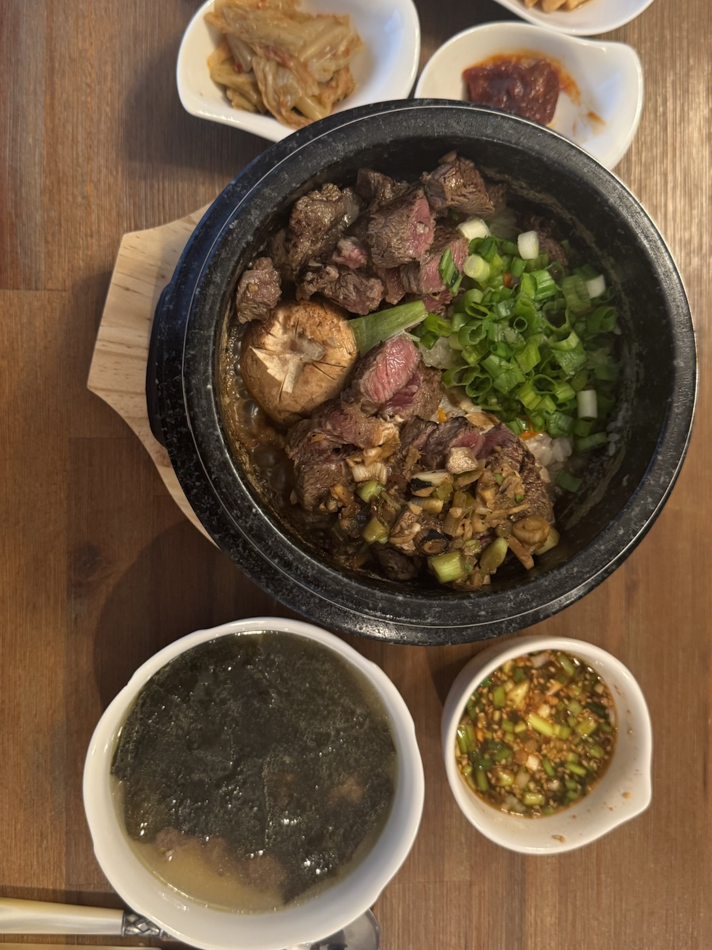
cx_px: 345
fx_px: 905
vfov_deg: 55.3
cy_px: 430
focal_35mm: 33
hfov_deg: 42.9
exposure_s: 1/60
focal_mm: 6.76
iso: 250
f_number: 1.78
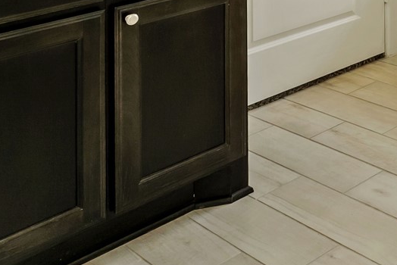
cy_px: -163
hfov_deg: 24.7
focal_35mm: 58
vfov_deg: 19.5
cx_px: 624
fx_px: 640
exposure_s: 1/15
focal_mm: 14
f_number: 8
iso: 100
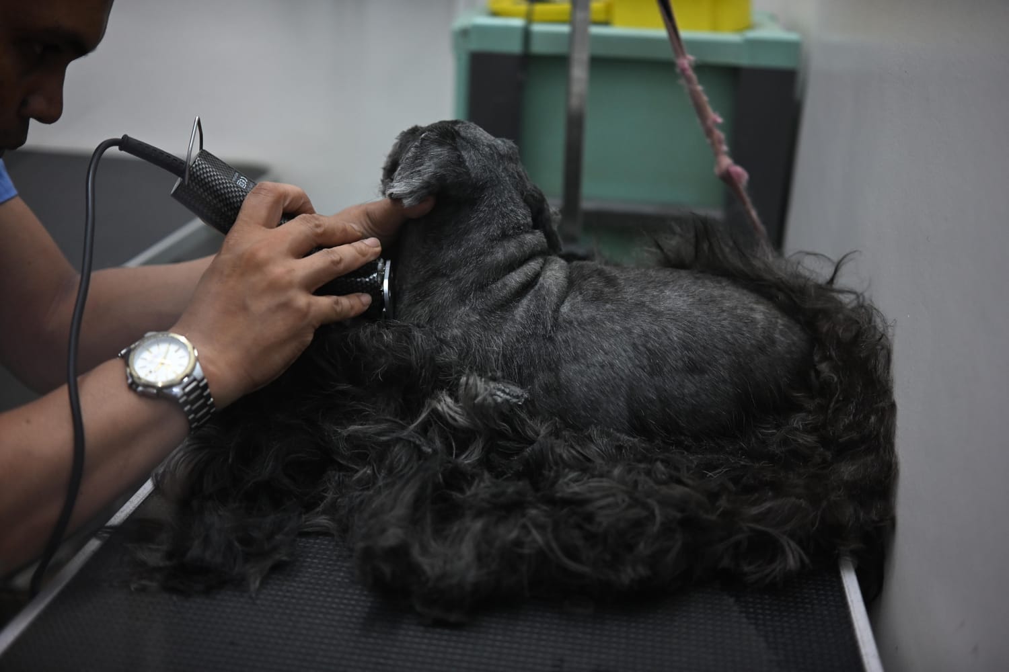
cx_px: 504
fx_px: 1121
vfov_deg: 33.4
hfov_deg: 48.5
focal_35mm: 40
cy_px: 336
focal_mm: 40
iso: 1600
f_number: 2
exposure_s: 1/200
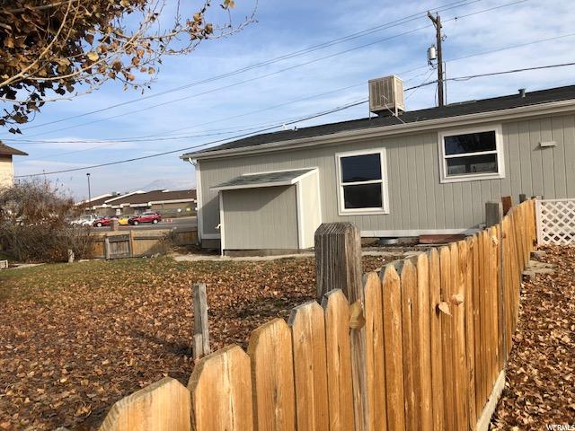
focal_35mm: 28
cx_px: 288
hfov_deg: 63.4
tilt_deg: -0.9
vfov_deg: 49.7
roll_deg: +2.3
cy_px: 216
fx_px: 465
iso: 20
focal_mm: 3.99
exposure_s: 1/2000
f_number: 1.8
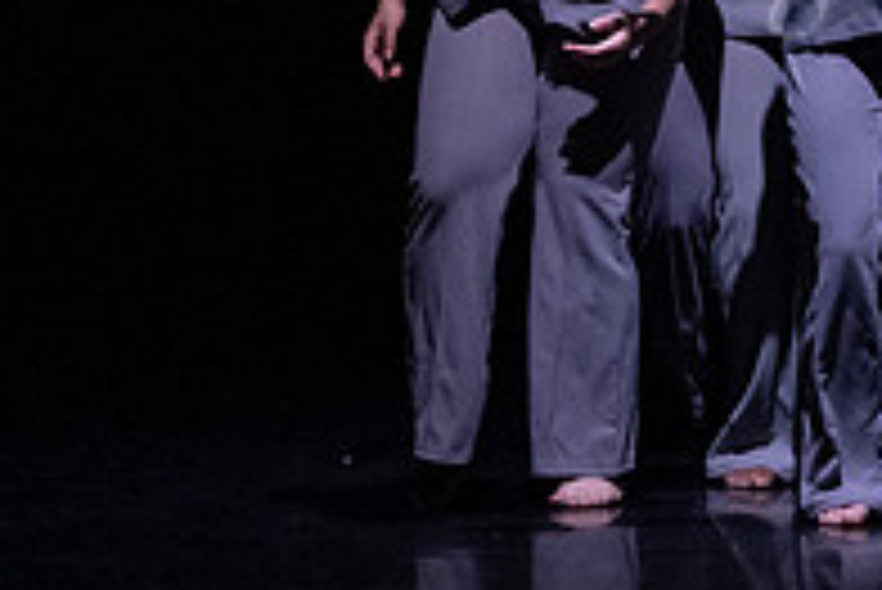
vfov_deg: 5.2
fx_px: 6473
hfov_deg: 7.8
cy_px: -188
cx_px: 919
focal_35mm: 264
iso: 6400
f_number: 4
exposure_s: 1/400
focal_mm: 75
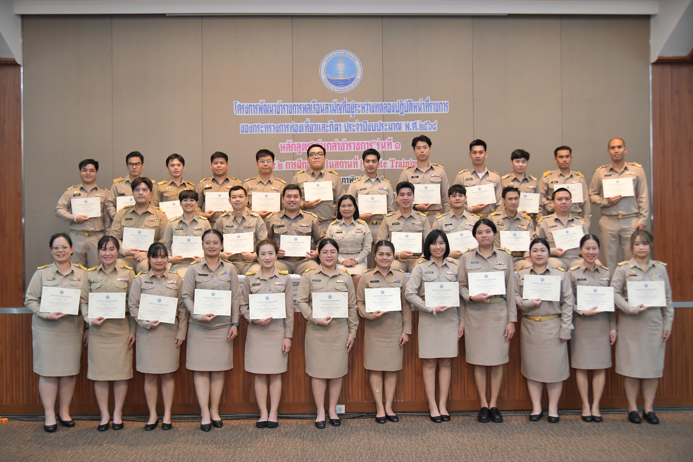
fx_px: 731
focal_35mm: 38
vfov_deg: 35.1
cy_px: 231
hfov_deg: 50.7
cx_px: 346
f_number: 4
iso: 2500
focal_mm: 38
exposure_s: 1/200
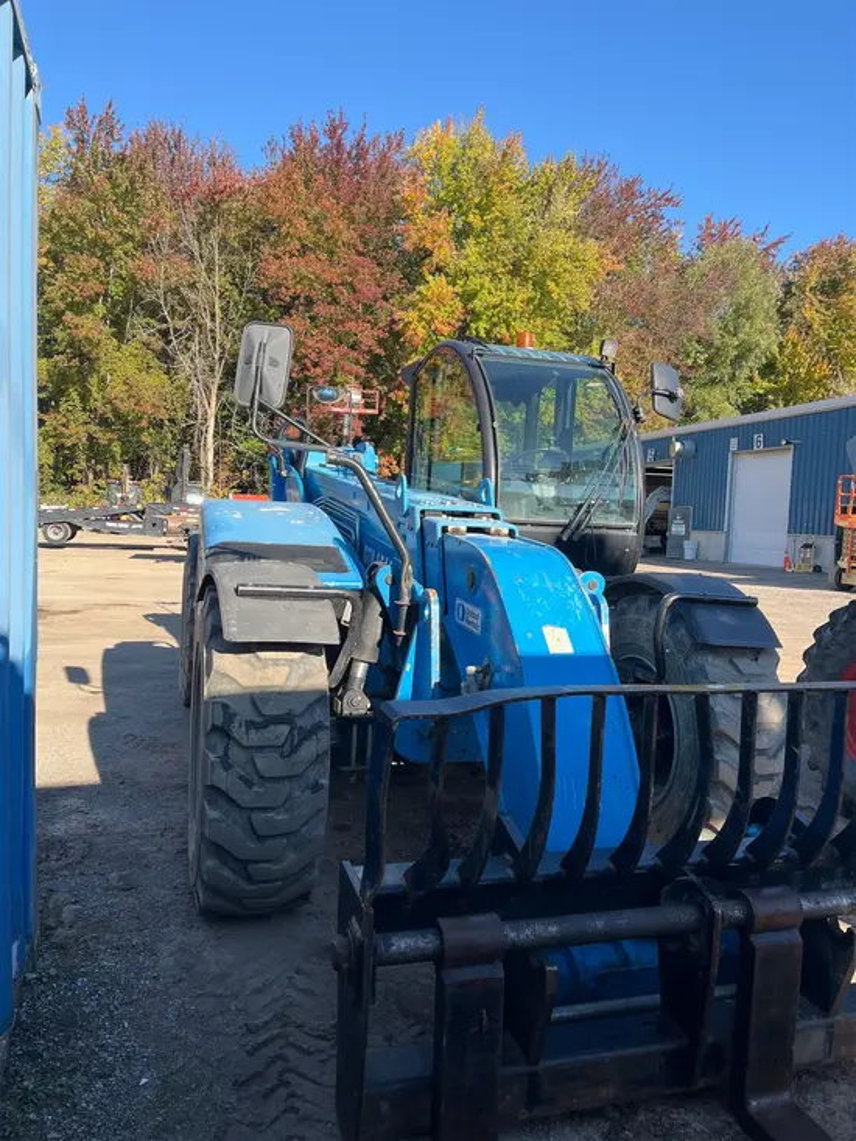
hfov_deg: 53.1
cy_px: 570
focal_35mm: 26
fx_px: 857
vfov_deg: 67.3
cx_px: 428
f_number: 1.6
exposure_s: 1/992
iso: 50
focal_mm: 5.1
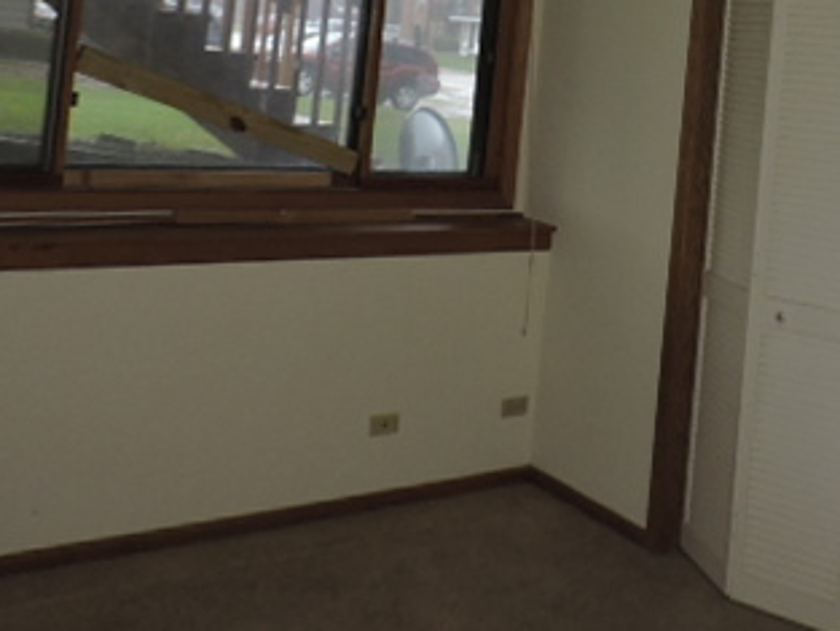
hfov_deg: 37.7
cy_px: -5
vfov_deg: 27.9
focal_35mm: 49
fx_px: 1190
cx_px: 652
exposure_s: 1/30
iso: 200
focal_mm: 4.3
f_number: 3
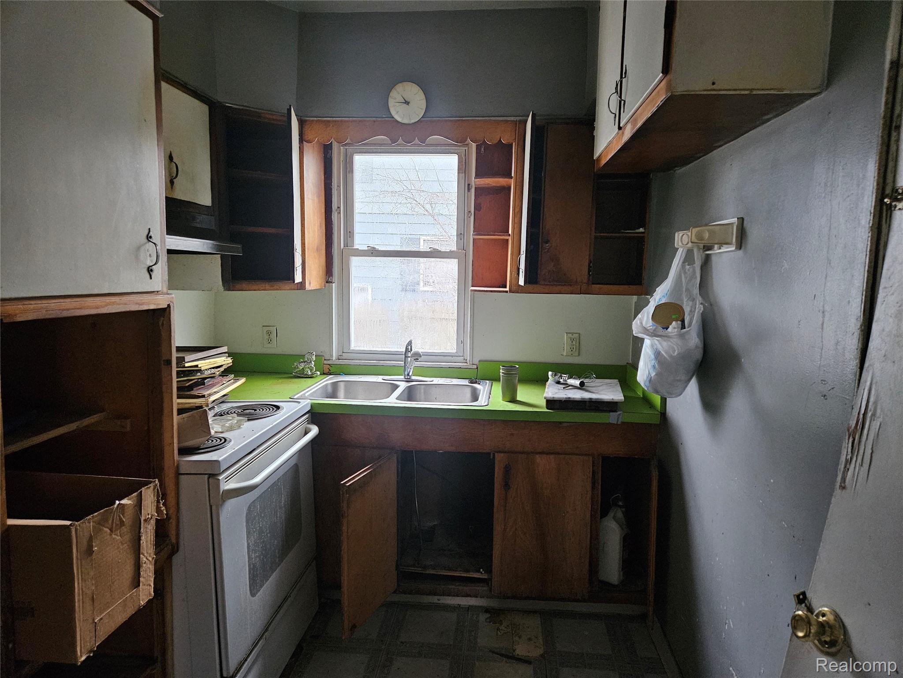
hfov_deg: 73.9
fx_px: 600
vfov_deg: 58.9
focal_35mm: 23
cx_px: 452
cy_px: 339
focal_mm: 5.4
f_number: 1.8
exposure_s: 1/60
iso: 640
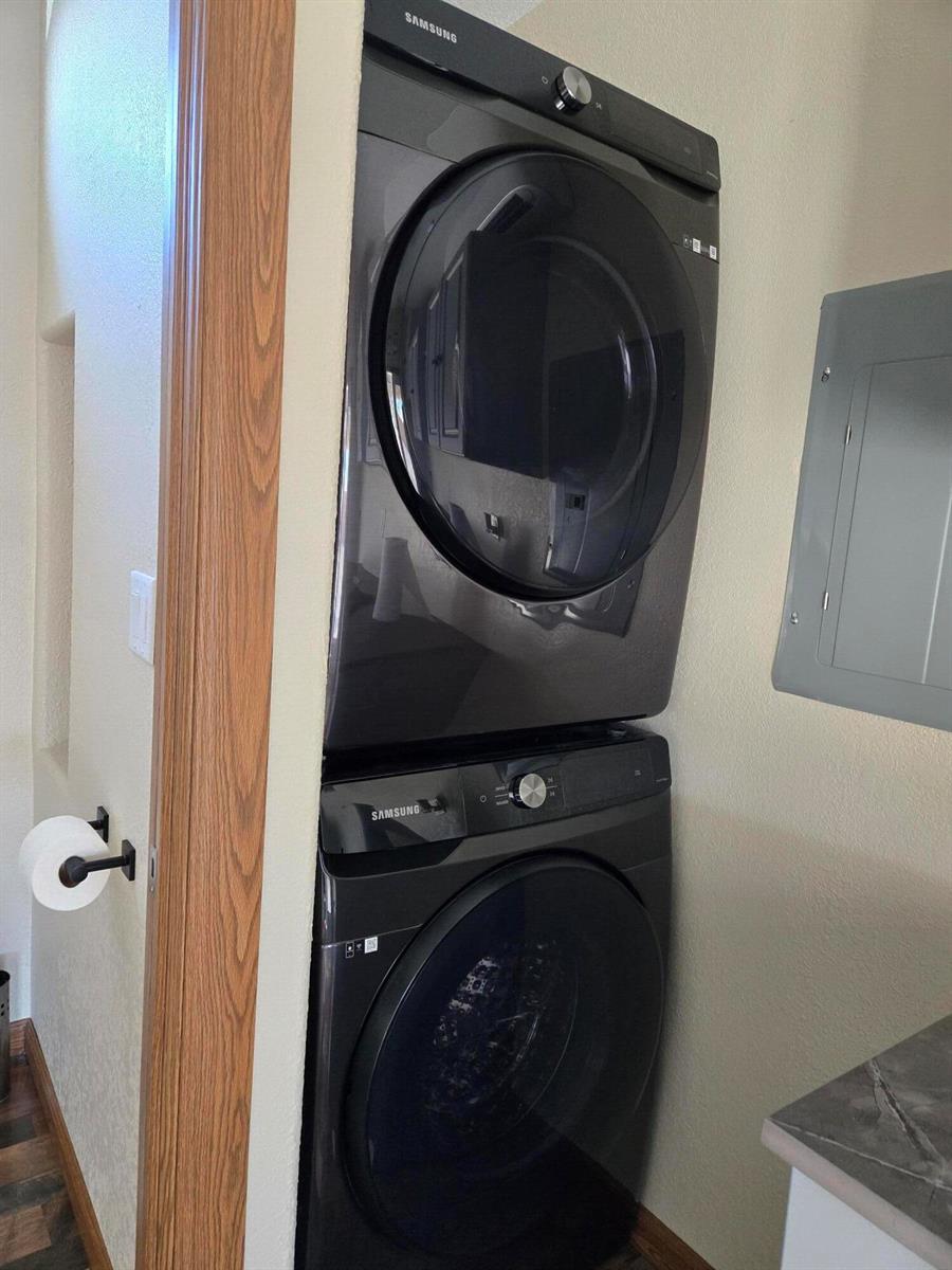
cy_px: 635
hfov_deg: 58.9
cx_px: 476
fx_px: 843
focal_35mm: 23
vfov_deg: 73.9
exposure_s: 1/120
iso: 500
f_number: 1.8
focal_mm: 5.4
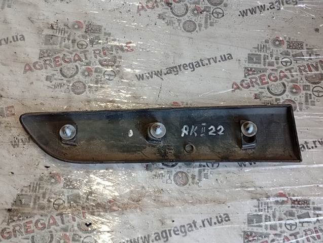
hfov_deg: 36.8
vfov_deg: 28.1
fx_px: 486
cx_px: 162
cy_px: 122
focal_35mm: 52
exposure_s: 1/50
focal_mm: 3.96
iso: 155
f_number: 1.8
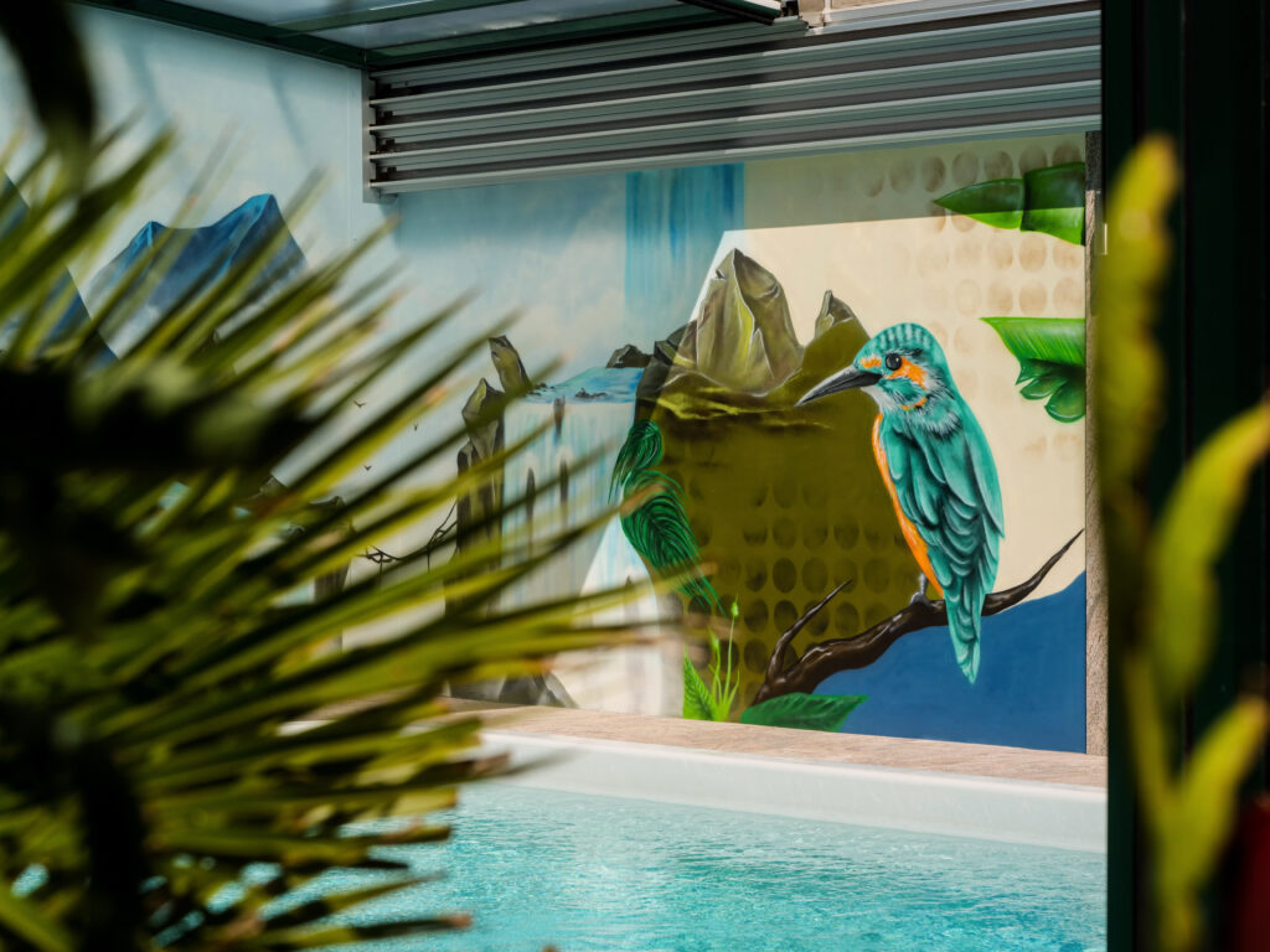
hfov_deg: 22.3
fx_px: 3229
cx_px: 635
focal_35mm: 88
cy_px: 476
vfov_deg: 16.8
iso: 200
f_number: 8
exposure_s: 1/640
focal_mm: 44
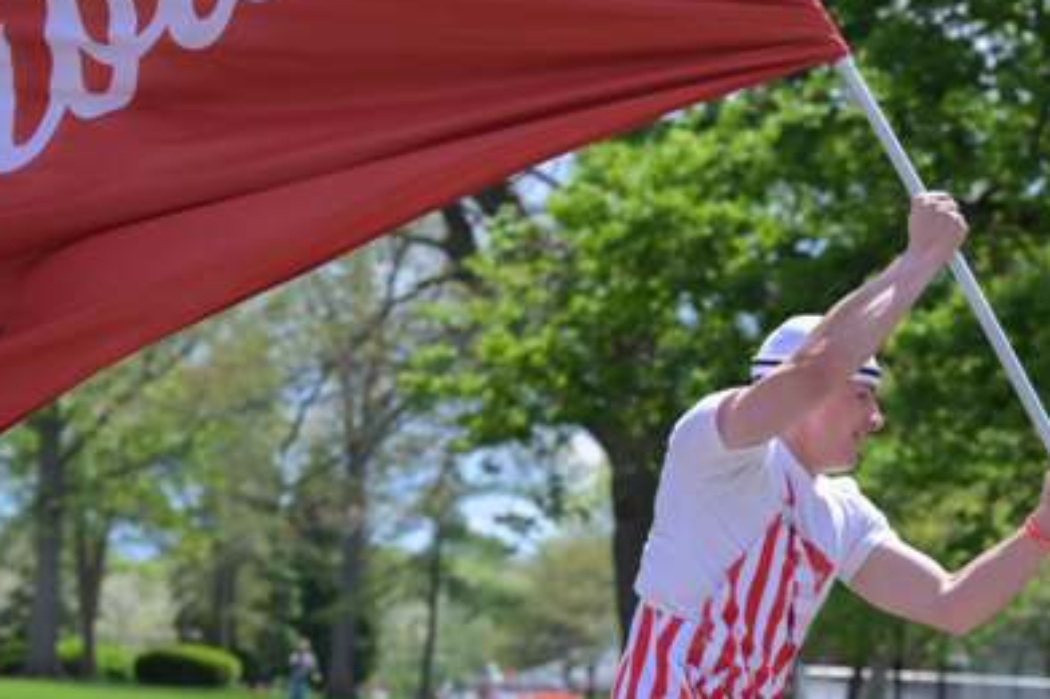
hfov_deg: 13.1
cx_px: 482
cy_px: 437
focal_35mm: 157
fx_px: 4577
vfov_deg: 8.7
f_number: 3.5
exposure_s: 1/2000
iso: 200
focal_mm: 77
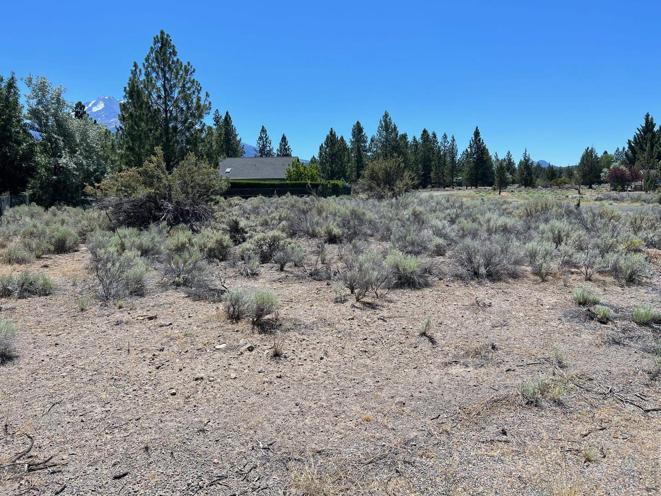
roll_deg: +1.5
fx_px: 496
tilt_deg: -4.7
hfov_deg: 67.3
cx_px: 330
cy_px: 248
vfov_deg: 53.1
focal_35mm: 26
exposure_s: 1/3968
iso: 50
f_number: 1.5
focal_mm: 5.7
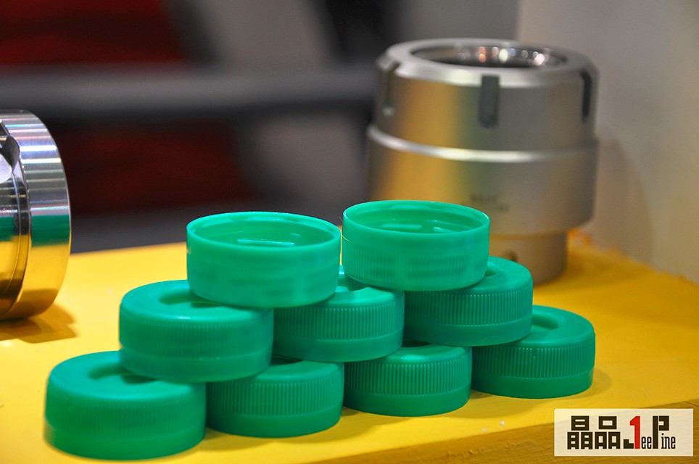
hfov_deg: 19.5
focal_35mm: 105
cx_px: 350
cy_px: 232
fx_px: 2036
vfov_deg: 13.0
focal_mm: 70
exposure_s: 1/40
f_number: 5.3
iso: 360
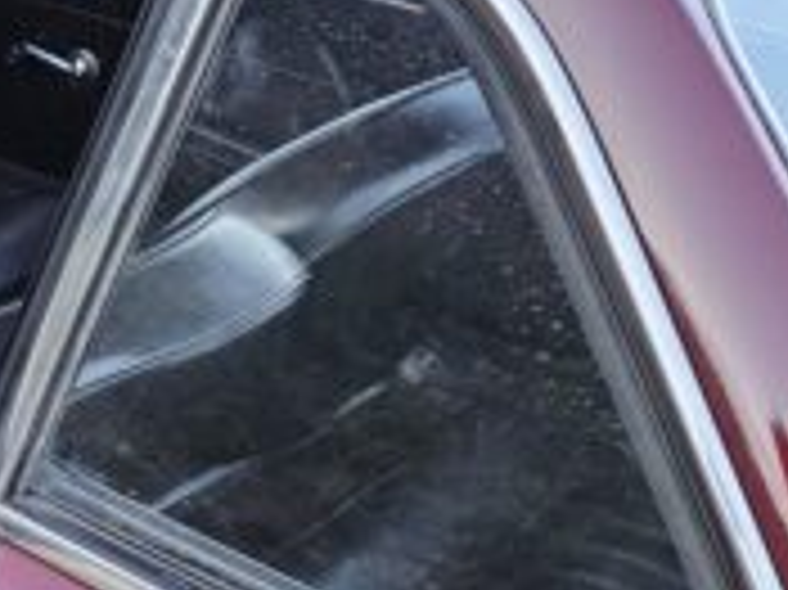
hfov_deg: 20.3
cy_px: 455
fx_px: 1797
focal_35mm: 79
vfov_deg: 18.5
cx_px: -477
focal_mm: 5.4
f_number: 1.8
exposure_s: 1/100
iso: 640
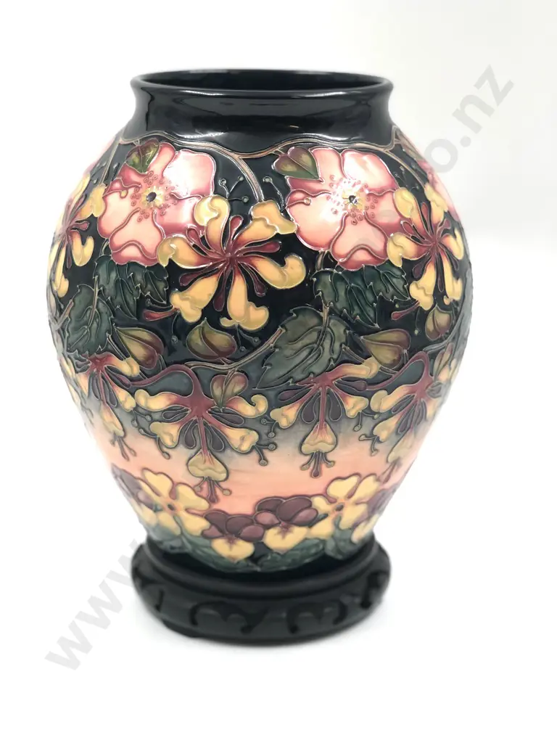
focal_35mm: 57
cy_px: 372
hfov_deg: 25.7
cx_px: 278
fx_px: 1223
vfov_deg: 33.8
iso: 25
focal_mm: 6.6
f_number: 2.8
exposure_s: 1/50
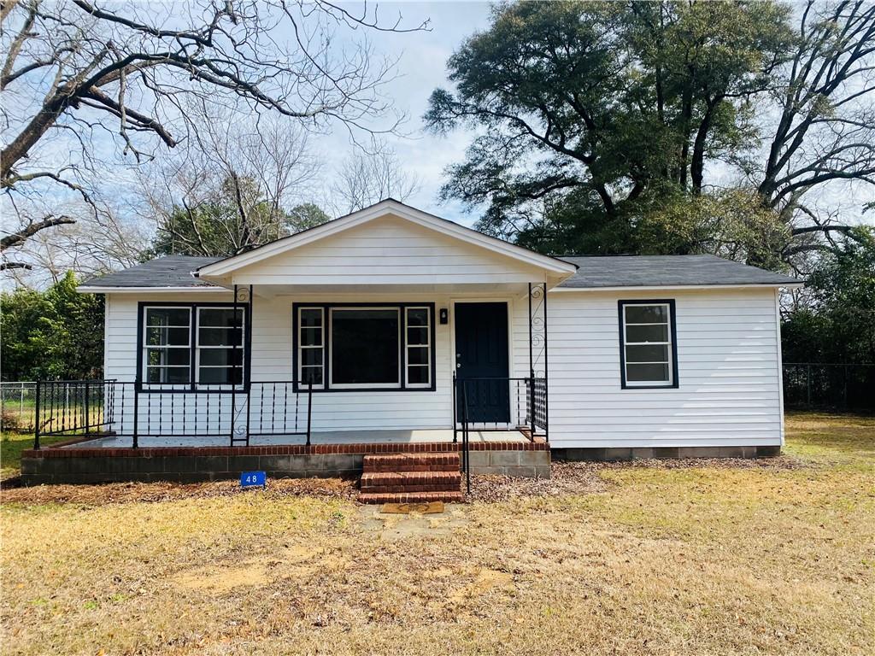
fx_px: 657
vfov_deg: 53.1
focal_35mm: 26
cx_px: 438
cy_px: 328
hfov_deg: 67.3
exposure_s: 1/2755
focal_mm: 4.25
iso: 32
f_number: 1.8
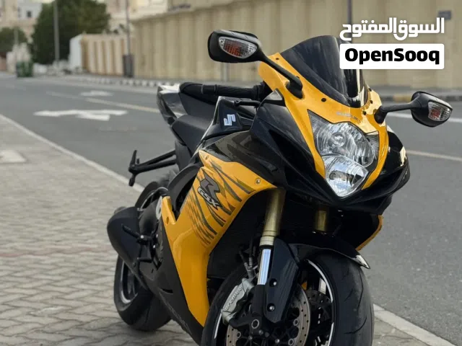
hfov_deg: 39.7
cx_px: 231
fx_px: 641
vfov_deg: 30.3
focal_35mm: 48
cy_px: 173
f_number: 1.78
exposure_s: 1/1133
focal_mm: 6.76
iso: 64
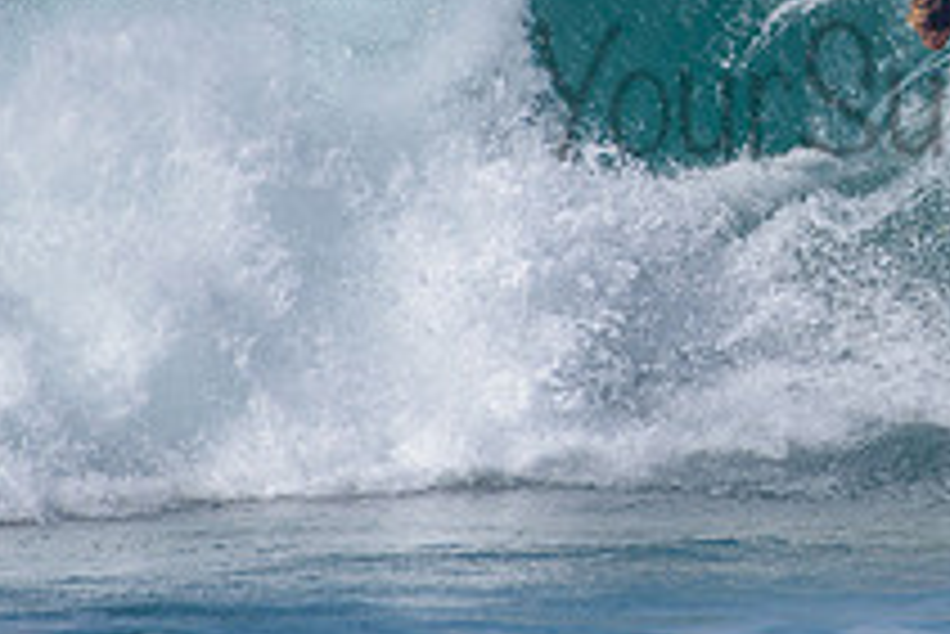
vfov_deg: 1.0
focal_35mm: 1375
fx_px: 36308
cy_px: 52
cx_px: 1000
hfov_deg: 1.5
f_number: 5.6
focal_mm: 500
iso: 160
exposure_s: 1/2000
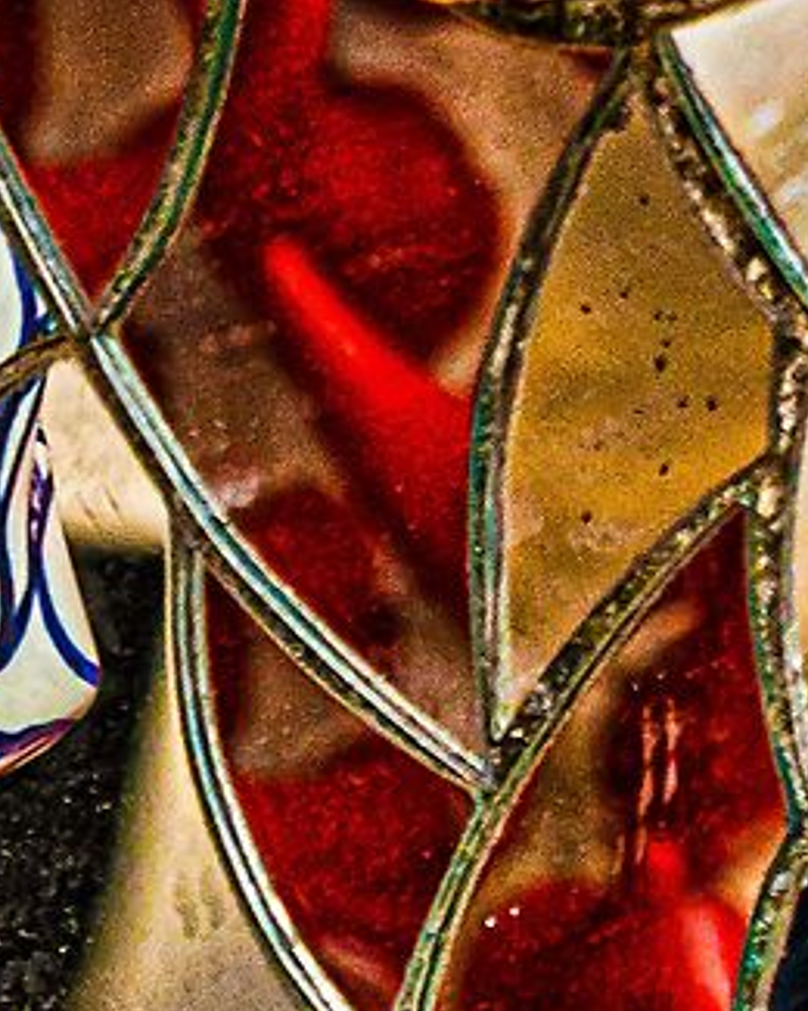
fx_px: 13451
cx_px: 1697
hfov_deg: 3.4
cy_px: -1894
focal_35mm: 450
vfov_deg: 4.2
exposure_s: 1/320
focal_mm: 65
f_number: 7.1
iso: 320
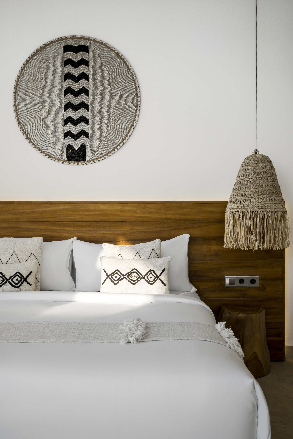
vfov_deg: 54.4
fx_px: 427
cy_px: 220
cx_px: 146
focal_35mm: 35
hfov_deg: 37.9
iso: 200
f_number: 10
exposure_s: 1/125
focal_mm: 35
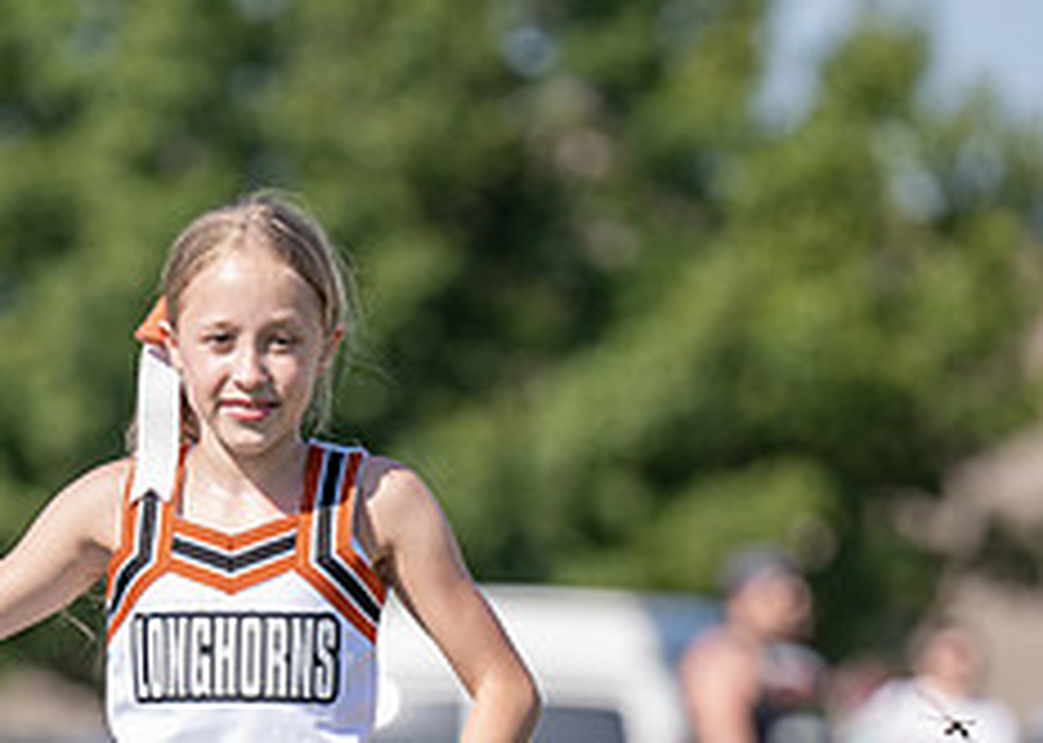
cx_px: 209
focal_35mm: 496
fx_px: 14680
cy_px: 933
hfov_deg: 4.1
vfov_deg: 2.9
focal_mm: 159
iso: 125
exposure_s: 1/1600
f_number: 2.8
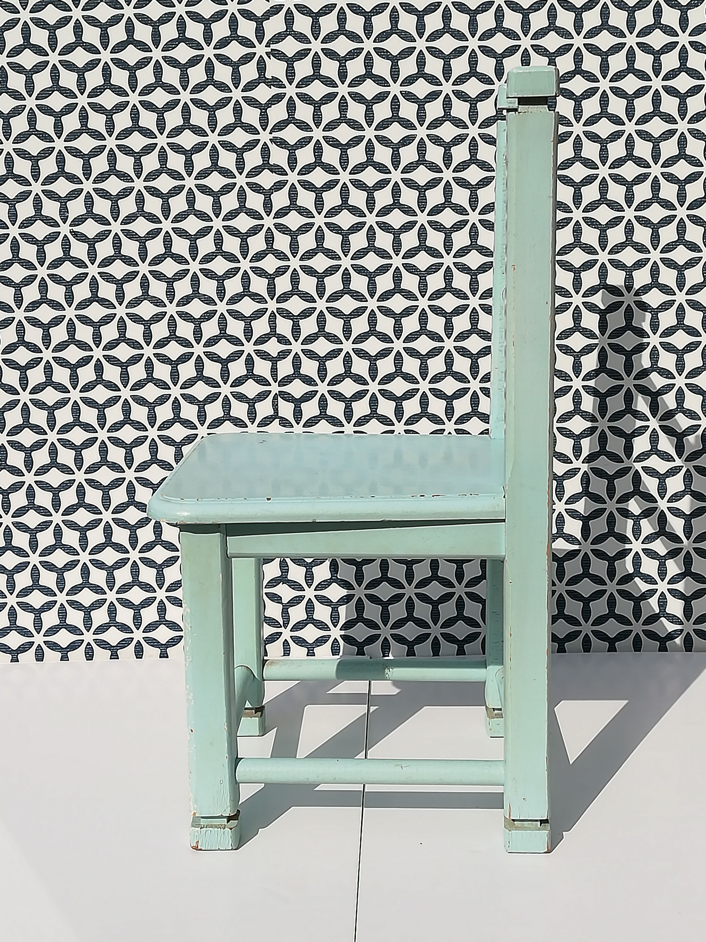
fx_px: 1441
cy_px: 471
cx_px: 353
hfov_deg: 27.5
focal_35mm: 53
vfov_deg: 36.2
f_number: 2.2
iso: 50
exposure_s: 1/3067
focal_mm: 3.83
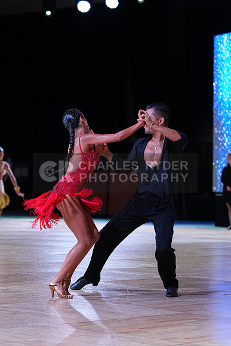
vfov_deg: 16.6
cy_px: 173
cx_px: 116
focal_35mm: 123
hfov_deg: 11.2
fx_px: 1183
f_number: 4
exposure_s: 1/500
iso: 1600
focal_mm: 123
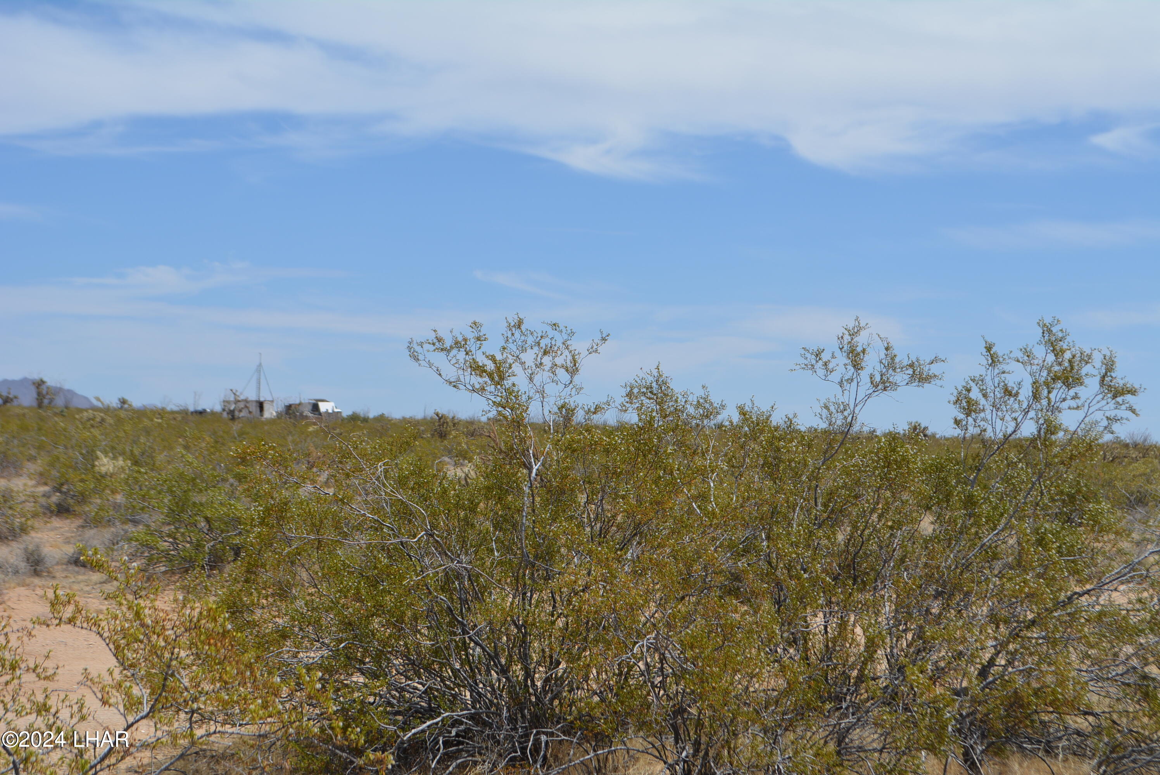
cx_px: 580
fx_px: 2128
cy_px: 388
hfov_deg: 30.5
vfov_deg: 20.6
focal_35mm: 66
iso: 100
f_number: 9
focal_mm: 44
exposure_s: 1/320
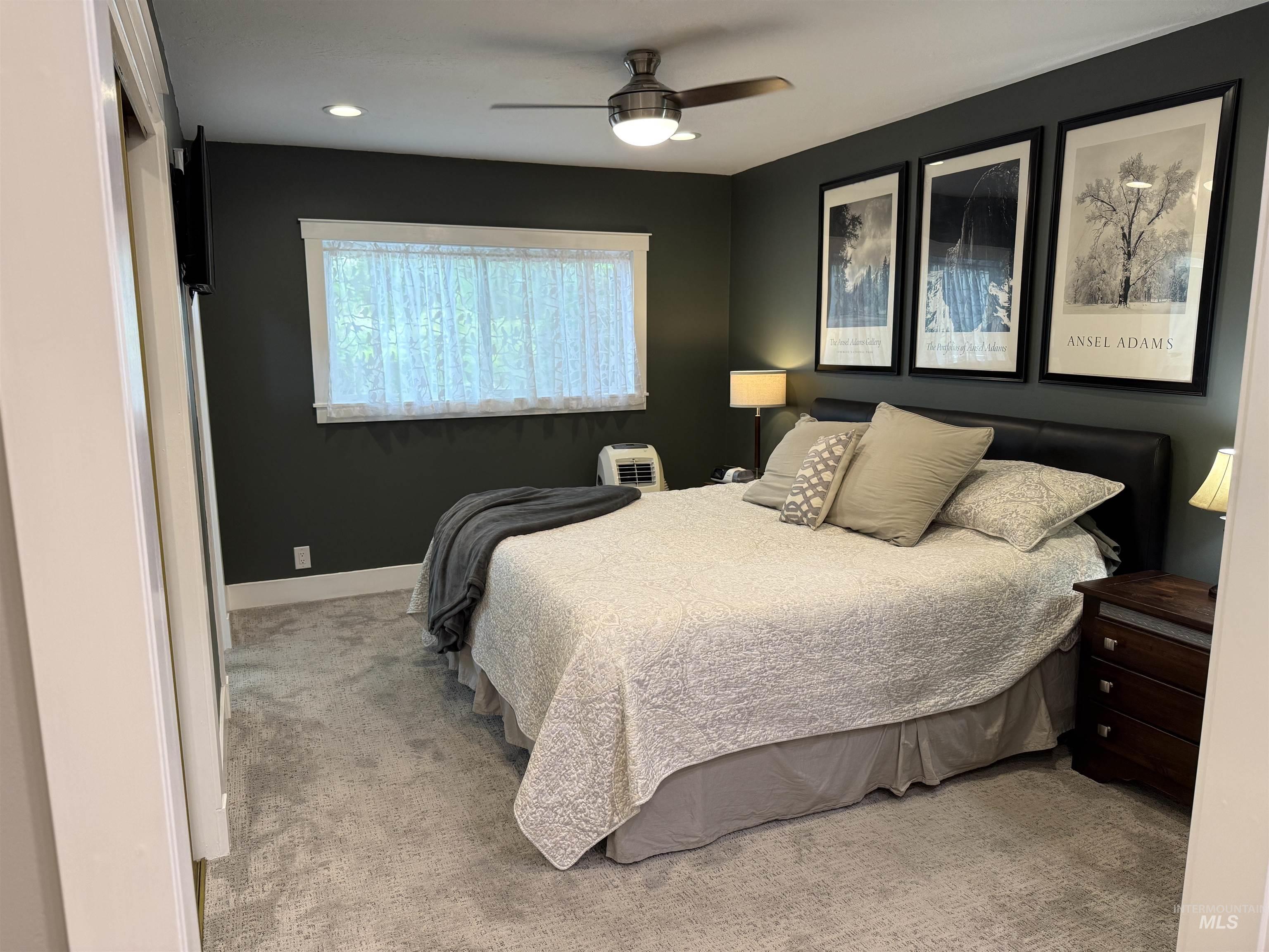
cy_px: 476
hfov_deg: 71.6
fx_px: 880
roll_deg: +0.7
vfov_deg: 56.8
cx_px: 634
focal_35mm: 24
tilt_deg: -9.2
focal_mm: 6.76
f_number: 1.78
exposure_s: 1/120
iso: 160
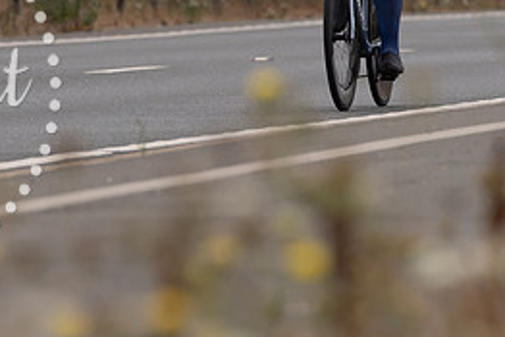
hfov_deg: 2.7
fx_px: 10849
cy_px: -19
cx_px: 290
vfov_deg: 1.8
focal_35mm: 773
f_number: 3.5
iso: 100
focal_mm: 200
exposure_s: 1/800
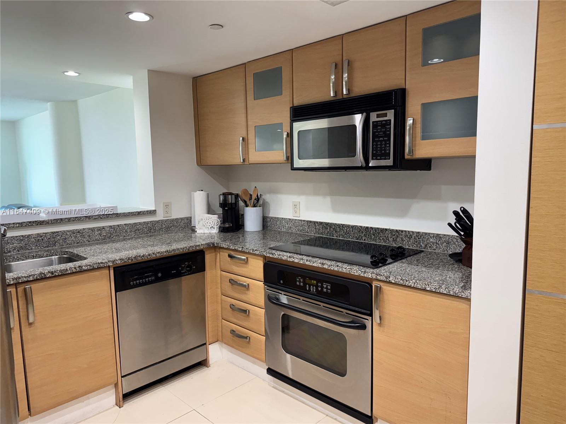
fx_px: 392
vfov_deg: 56.8
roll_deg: +0.6
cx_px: 283
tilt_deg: -6.7
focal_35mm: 24
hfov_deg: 71.6
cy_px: 212
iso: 160
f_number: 1.78
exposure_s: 1/120
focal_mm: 6.76
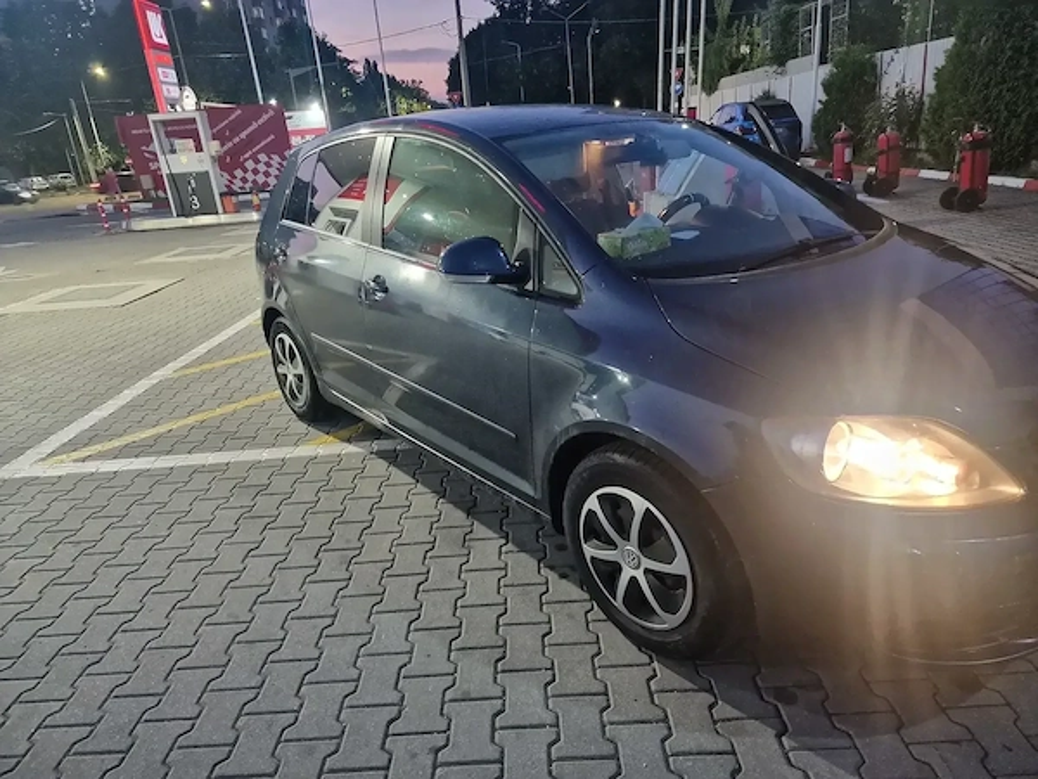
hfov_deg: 73.9
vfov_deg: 58.9
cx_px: 519
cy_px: 390
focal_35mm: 23
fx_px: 690
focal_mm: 6.4
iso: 640
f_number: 1.8
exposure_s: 1/33
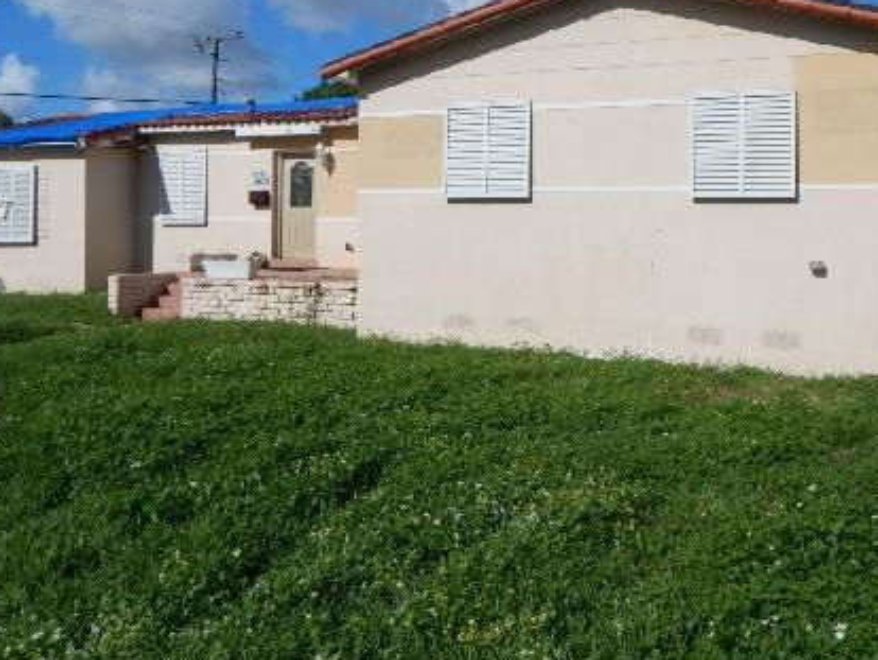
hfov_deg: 53.3
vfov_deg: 41.2
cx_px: 549
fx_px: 863
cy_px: 210
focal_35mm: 34
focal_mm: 4
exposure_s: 1/1250
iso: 125
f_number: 6
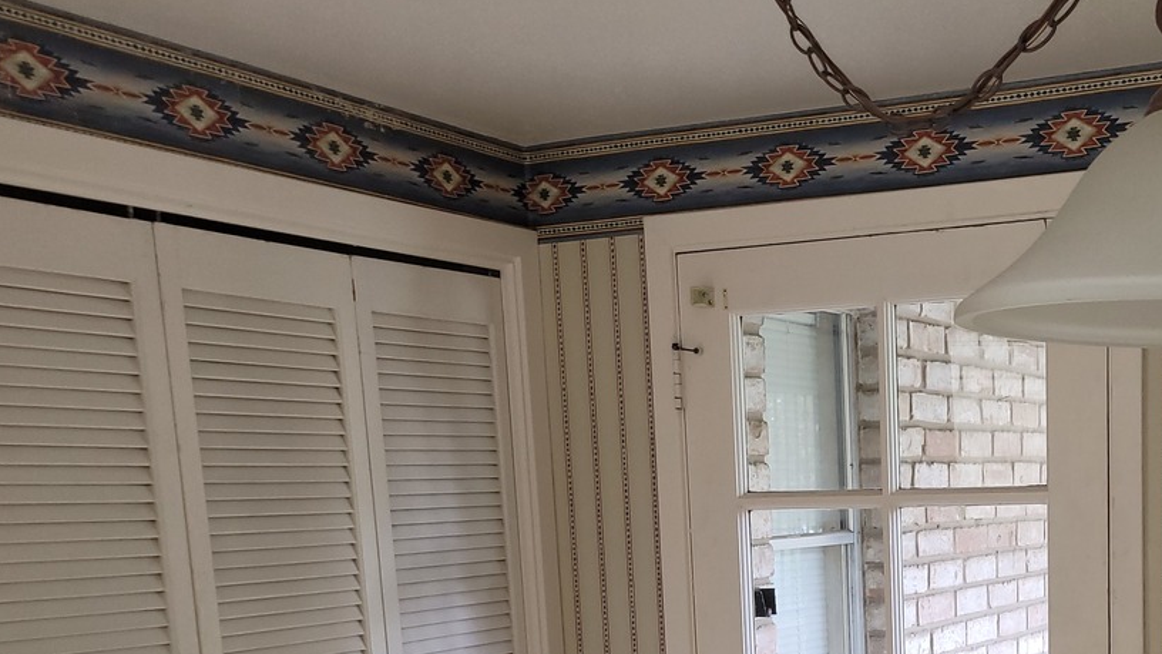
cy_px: 761
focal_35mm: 50
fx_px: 1541
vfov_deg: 22.3
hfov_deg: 39.8
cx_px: 921
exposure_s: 1/60
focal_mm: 5.4
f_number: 1.8
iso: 100
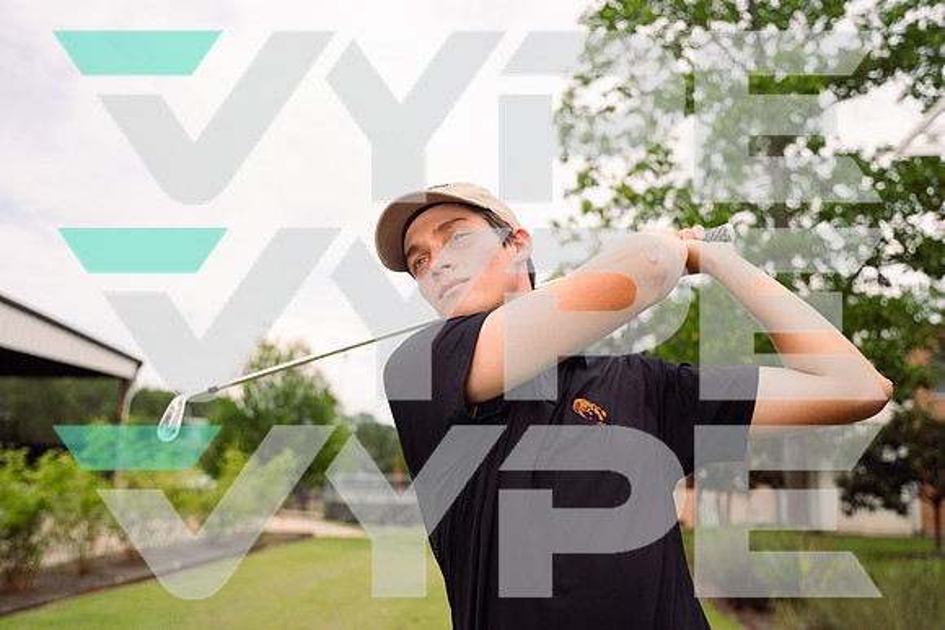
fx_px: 788
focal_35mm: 30
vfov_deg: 43.6
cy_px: 315
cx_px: 472
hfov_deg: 61.9
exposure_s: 1/1000
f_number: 2.8
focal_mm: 30
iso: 100
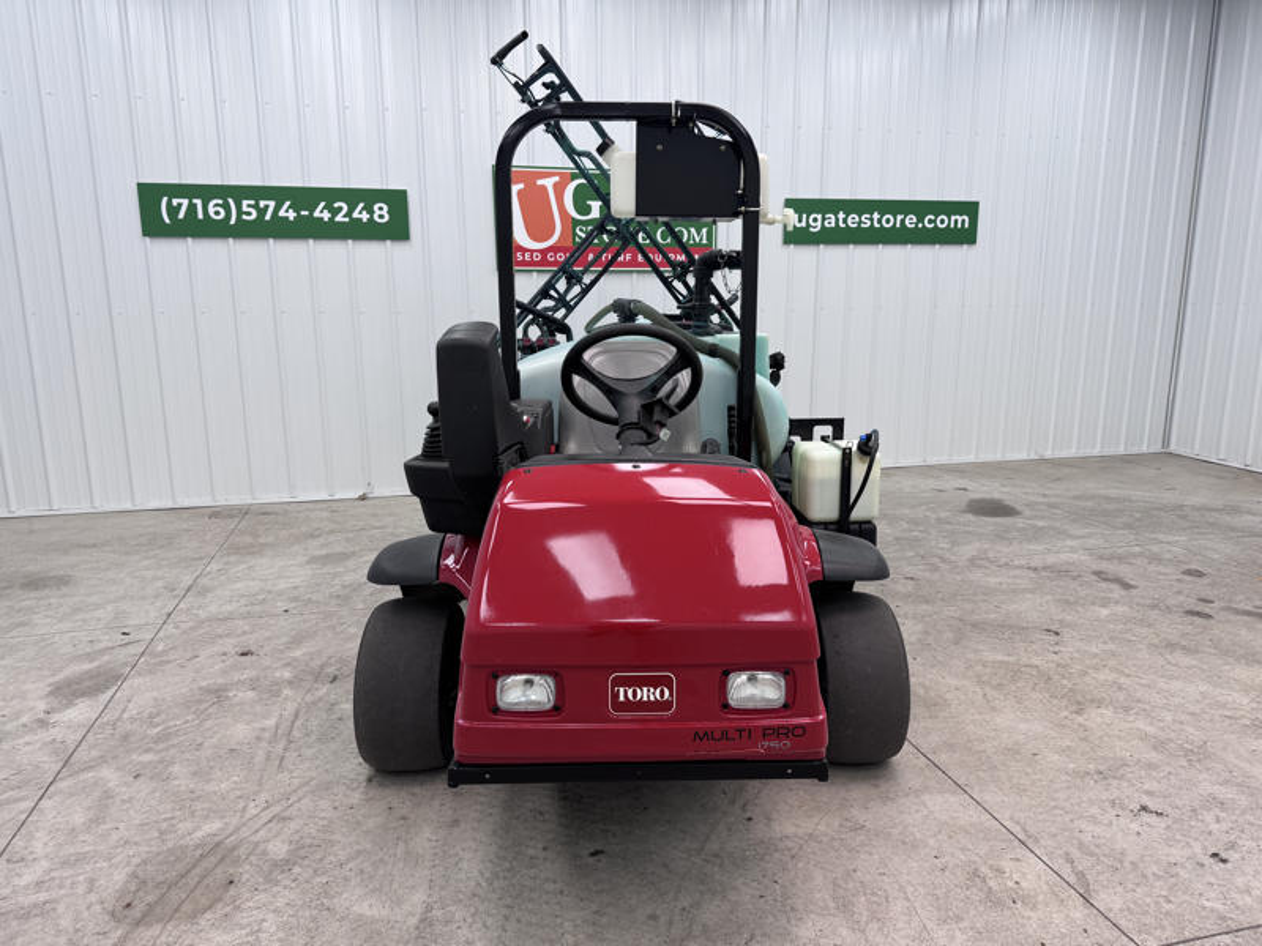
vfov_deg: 56.8
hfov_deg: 71.6
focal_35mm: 24
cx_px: 631
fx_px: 875
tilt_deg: -12.6
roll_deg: -0.5
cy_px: 473
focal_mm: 6.76
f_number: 1.78
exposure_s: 1/120
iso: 64
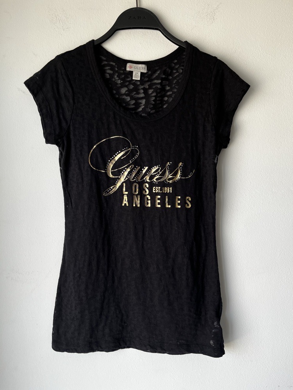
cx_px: 146
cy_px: 195
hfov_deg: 53.1
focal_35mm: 26
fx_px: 293
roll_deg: +4.4
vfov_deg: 67.3
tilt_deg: -3.8
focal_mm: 5.1
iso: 50
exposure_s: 1/121
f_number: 1.6
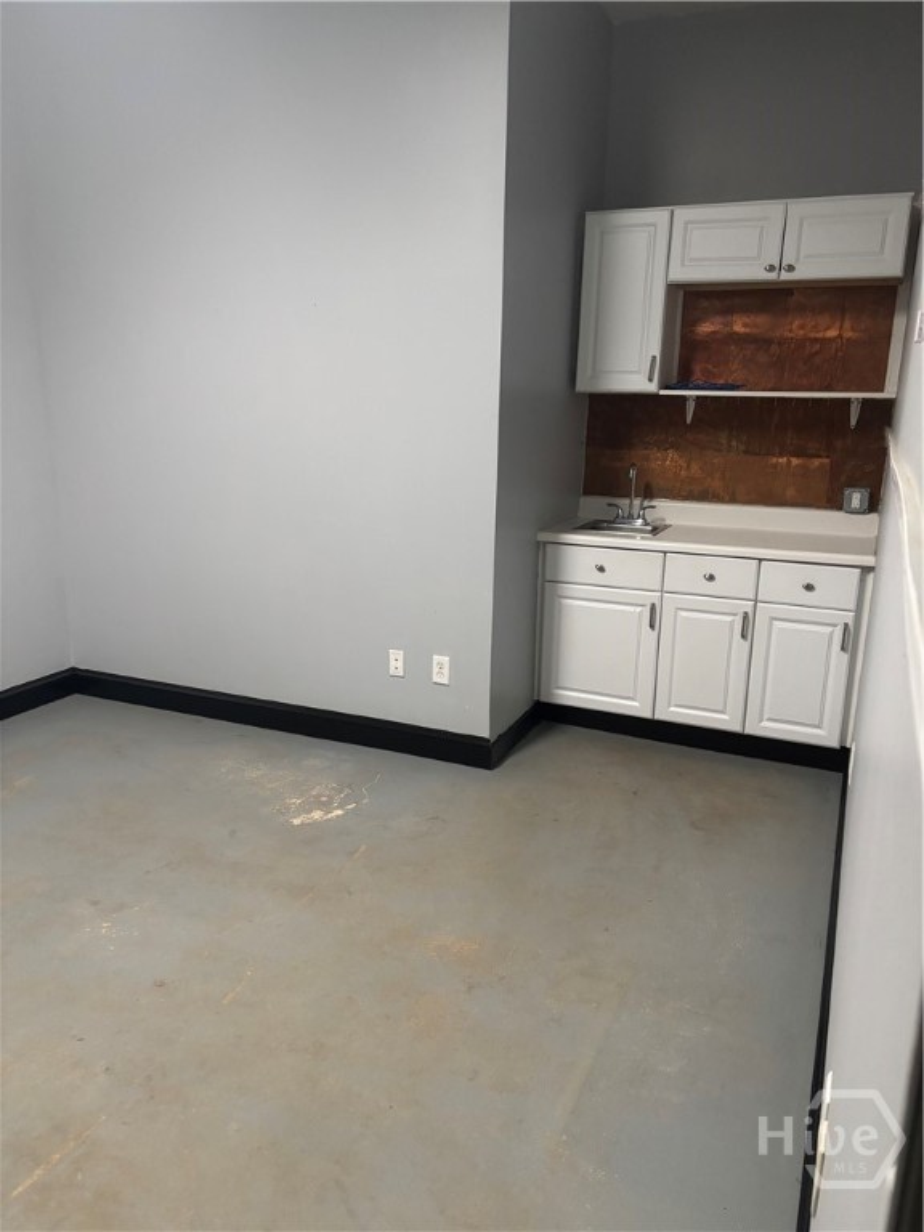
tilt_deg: -13.6
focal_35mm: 26
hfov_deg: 53.1
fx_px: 925
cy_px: 616
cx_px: 462
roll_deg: -1.9
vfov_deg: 67.3
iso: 320
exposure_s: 1/41
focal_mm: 5.96
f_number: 1.6
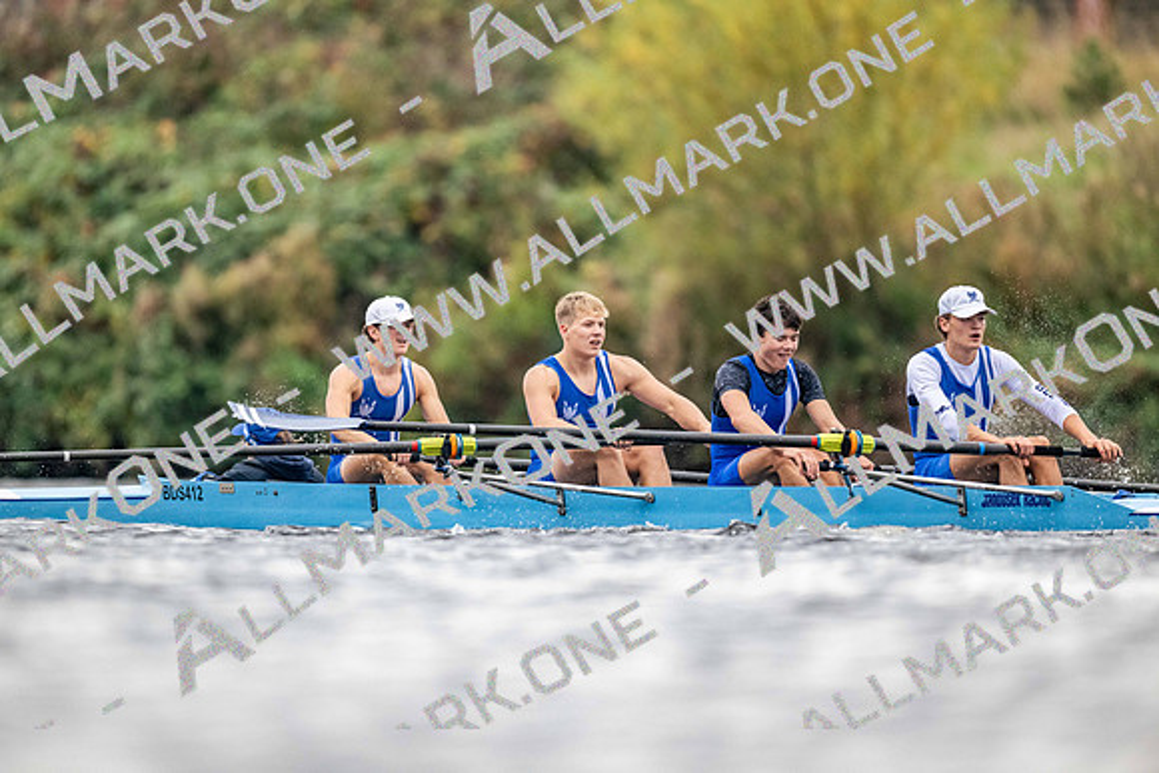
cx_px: 580
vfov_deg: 2.3
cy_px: 386
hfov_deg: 3.4
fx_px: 19320
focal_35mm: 600
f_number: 4
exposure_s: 1/2500
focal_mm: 600
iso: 4000
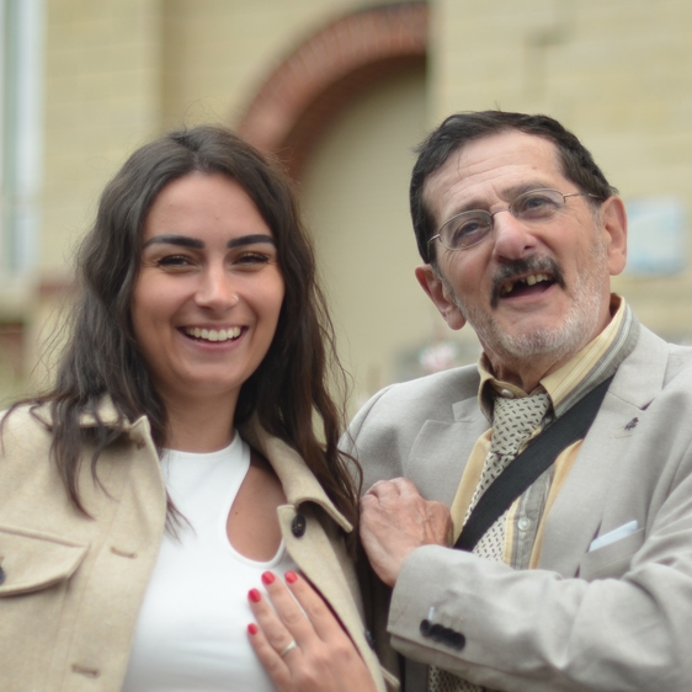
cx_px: 335
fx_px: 3279
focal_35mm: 145
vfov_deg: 12.0
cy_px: 453
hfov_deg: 12.0
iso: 200
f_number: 1.6
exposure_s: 1/1250
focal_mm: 50
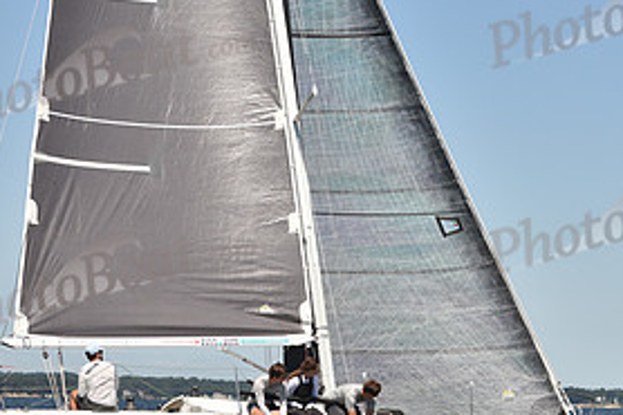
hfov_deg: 14.1
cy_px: 365
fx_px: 2525
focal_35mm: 146
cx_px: 374
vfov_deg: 9.4
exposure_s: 1/1600
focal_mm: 70
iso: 250
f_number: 4
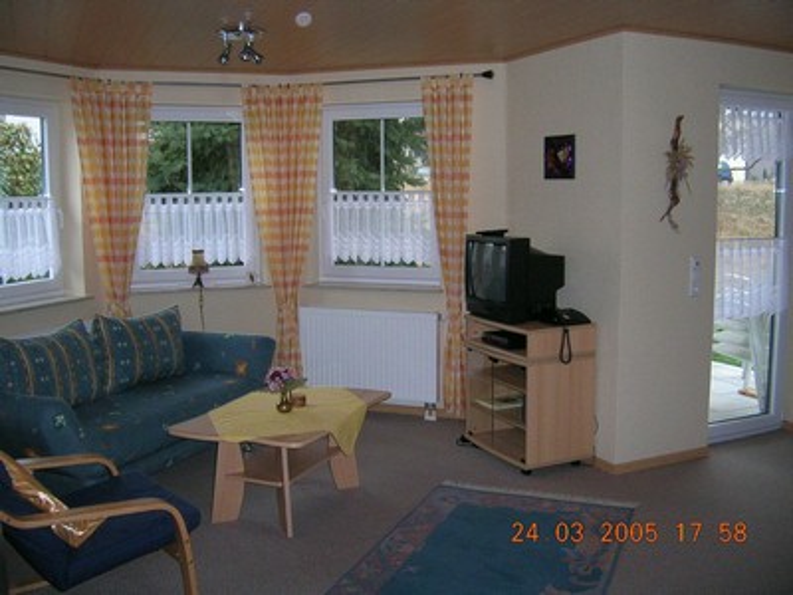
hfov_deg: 52.6
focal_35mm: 35
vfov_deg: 40.7
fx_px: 802
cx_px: 396
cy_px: 298
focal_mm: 5.4
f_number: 2.8
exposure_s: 1/60.1
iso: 138
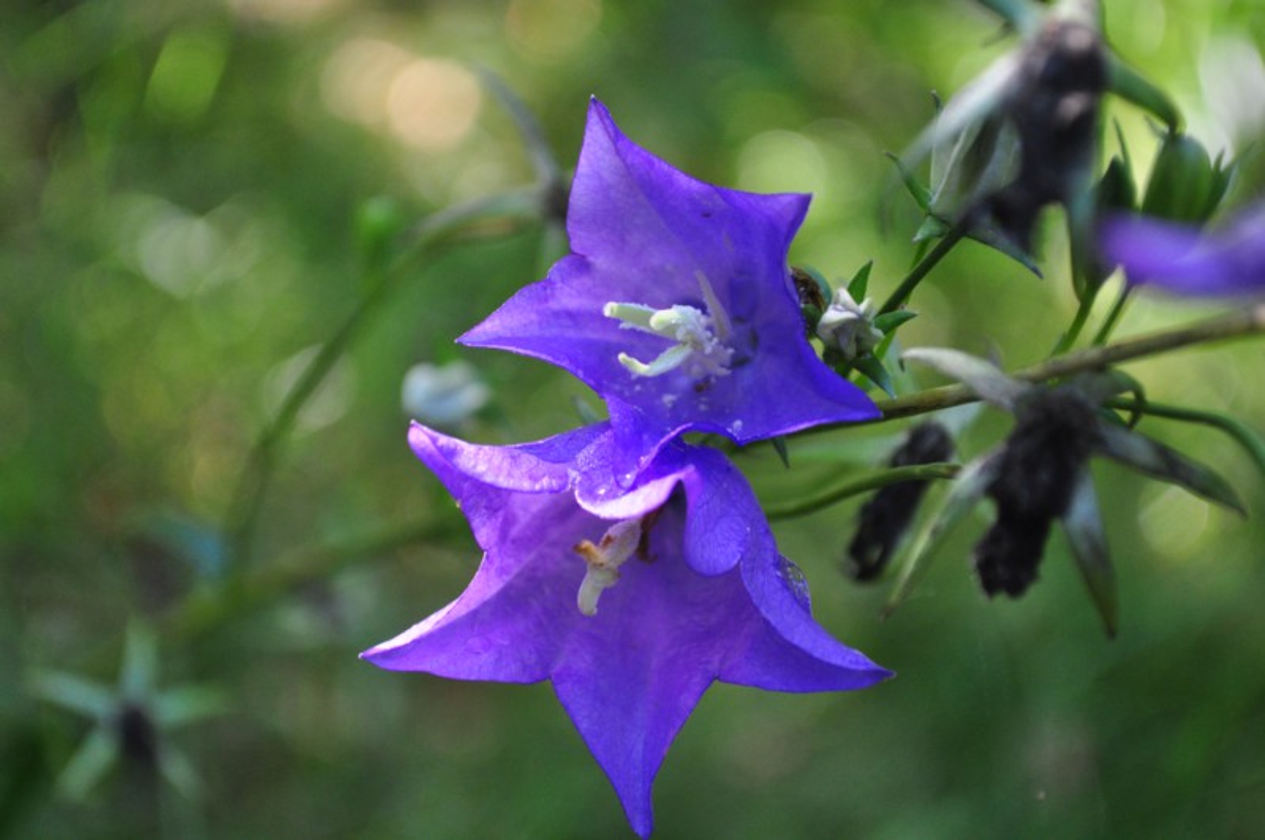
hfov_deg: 24.7
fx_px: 2895
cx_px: 632
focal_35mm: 82
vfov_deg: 16.5
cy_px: 420
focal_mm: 55
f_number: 5.6
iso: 800
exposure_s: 1/125
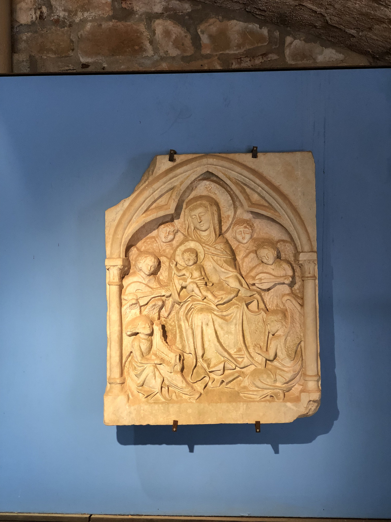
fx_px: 783
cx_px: 196
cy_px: 261
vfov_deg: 36.8
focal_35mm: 52
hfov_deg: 28.0
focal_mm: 6
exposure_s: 1/50
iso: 100
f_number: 2.4
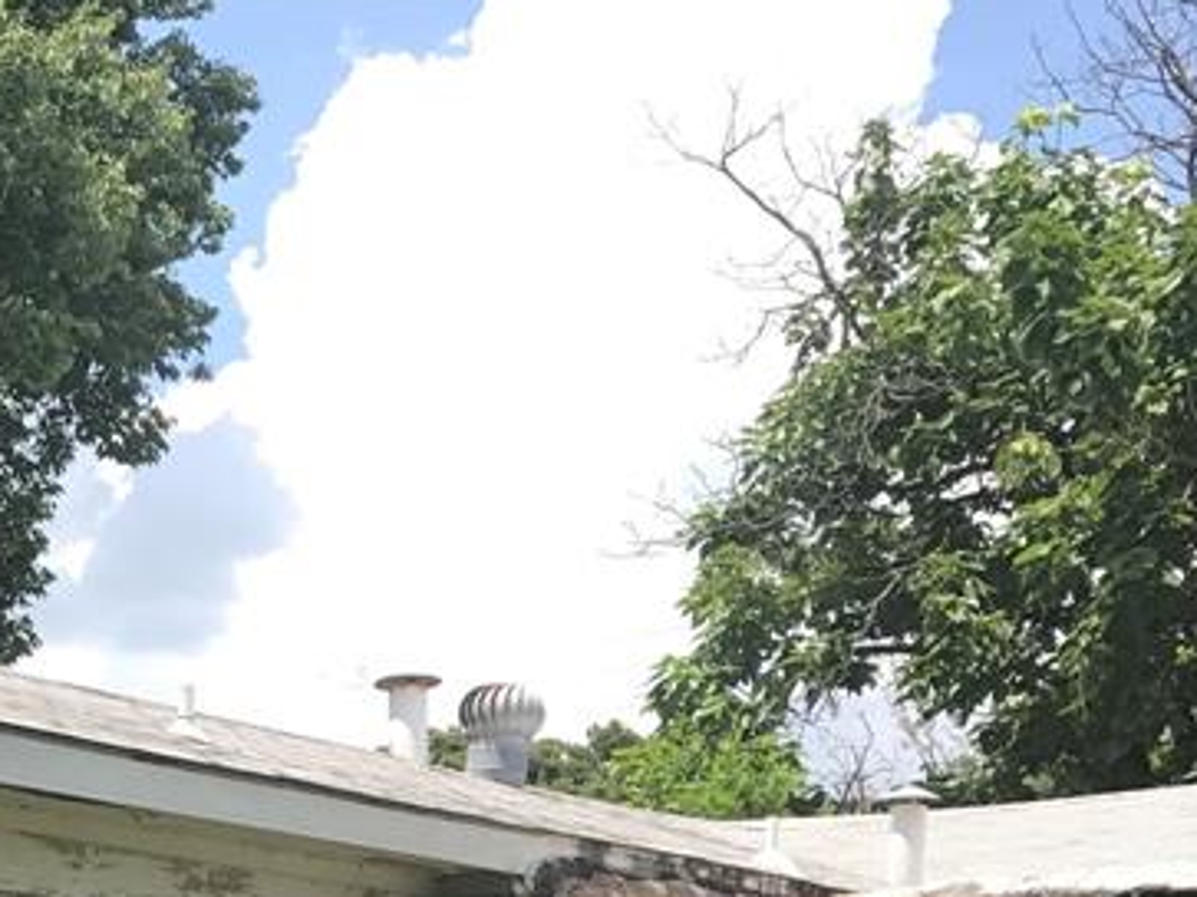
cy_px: 1260
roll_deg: -1.4
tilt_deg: +0.4
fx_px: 2731
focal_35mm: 79
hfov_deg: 23.1
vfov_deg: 17.2
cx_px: -165
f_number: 1.8
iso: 20
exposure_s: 1/1198
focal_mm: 3.99
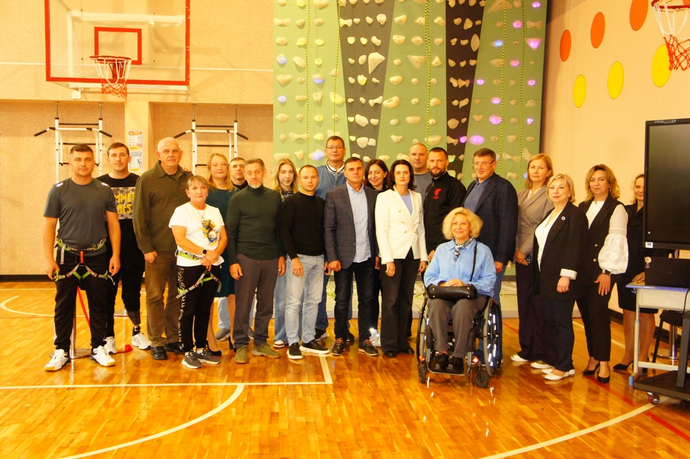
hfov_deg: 48.0
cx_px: 345
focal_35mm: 40
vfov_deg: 33.0
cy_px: 230
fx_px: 776
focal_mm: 27
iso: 1600
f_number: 4
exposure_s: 1/160
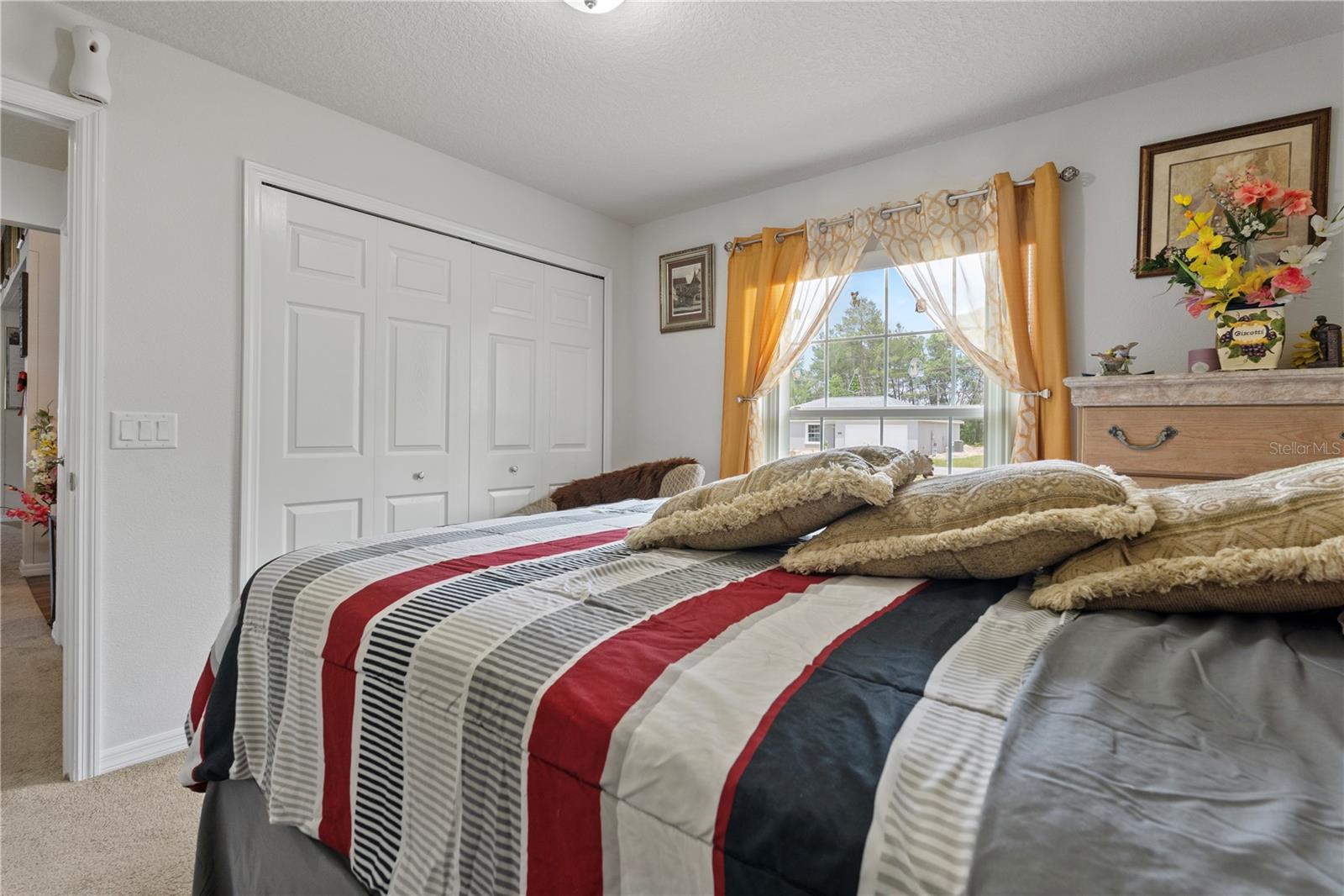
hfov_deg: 96.7
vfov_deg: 73.7
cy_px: 448
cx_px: 672
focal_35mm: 16
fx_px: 597
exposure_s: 1/6
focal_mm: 16
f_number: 8
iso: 400
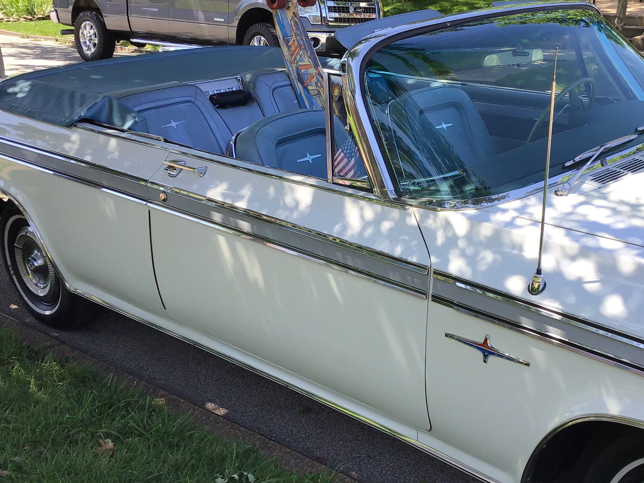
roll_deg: -0.3
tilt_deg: -18.9
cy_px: 262
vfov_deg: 30.3
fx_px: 893
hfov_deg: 39.4
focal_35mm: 48
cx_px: 401
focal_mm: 3.3
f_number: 2.4
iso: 25
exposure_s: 1/364
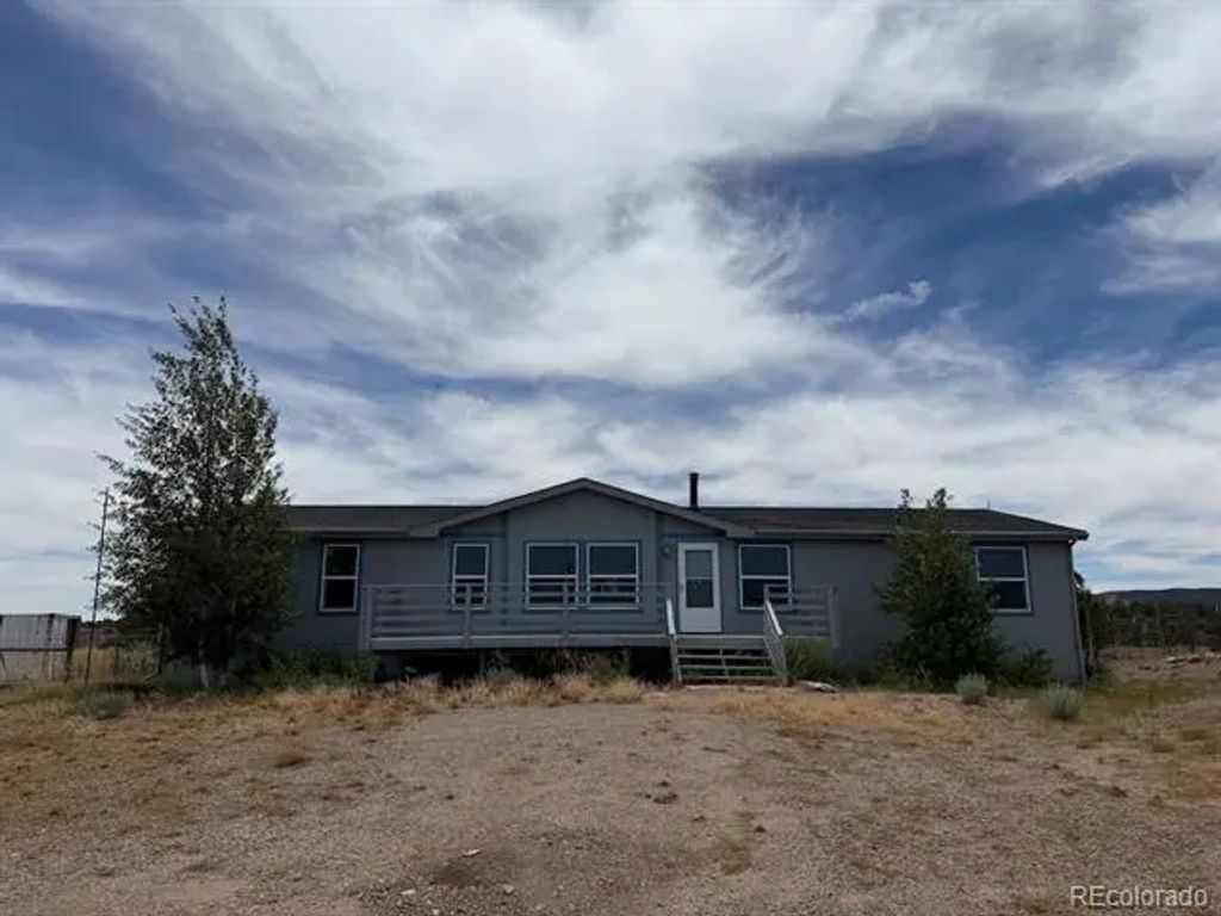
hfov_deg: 71.6
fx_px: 847
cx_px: 610
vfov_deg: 56.8
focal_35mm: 24
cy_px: 458
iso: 80
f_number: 1.78
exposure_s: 1/11905
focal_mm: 6.76
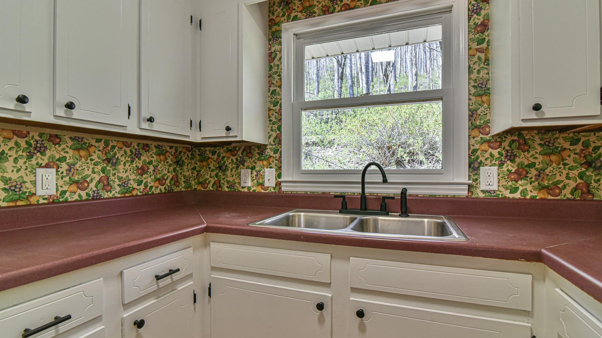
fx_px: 271
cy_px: 170
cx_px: 302
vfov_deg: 63.9
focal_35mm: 17
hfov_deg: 95.9
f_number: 9
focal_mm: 16
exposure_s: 1/320
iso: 1600
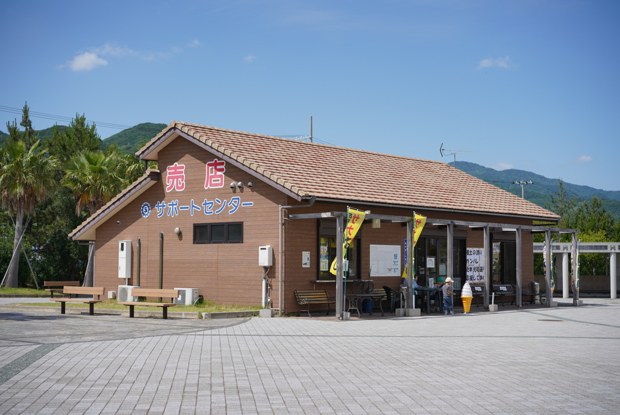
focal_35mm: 55
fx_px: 948
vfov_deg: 24.7
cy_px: 208
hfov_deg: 36.2
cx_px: 310
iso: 100
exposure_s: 1/2500
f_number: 3.2
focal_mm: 55
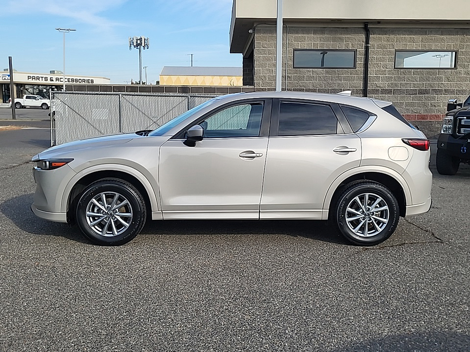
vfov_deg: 53.1
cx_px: 235
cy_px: 176
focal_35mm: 26
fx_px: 353
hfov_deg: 67.3
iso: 50
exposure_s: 1/1654
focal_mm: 5.4
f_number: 1.8
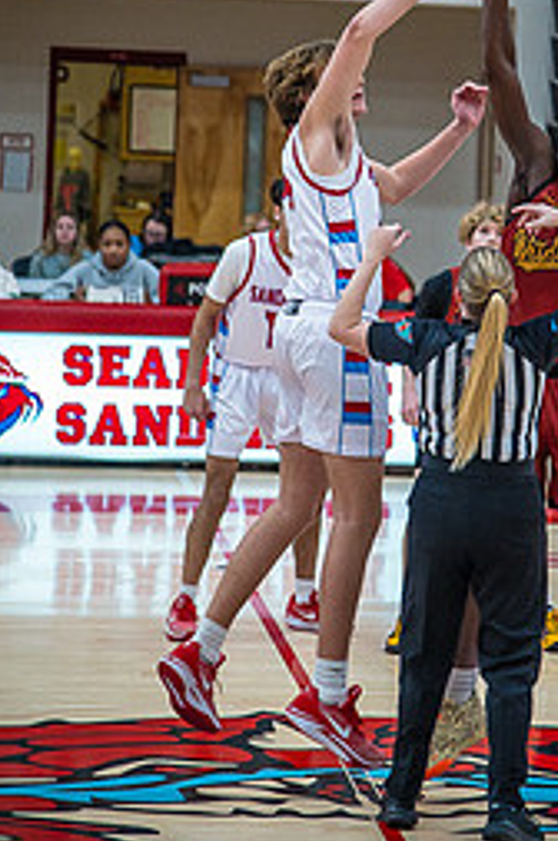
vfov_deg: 11.8
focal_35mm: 174
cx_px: 433
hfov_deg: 7.9
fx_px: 4056
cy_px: 196
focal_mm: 98
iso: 2000
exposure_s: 1/320
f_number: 4
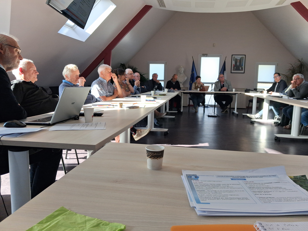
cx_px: 154
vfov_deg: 51.4
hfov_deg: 65.3
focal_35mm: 27
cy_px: 116
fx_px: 240
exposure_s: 1/100
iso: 40
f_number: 1.8
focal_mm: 4
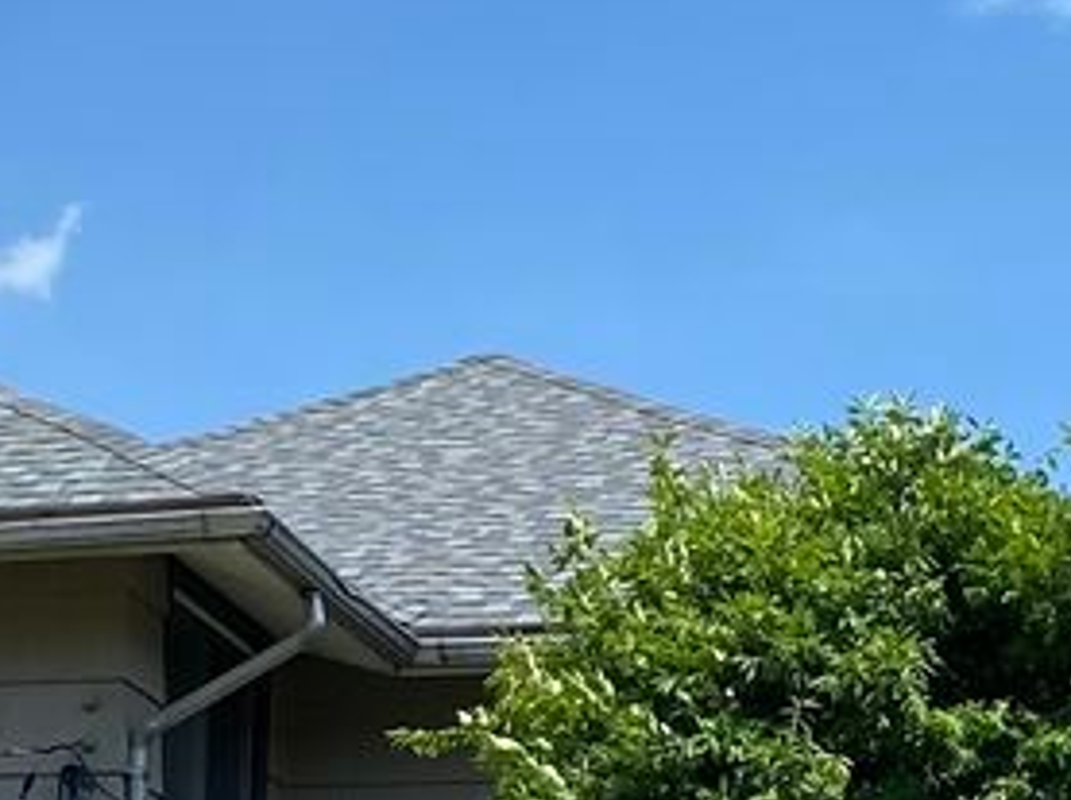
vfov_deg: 10.4
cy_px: 767
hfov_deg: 14.0
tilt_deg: +11.9
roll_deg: -1.6
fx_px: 4357
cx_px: 445
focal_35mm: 141
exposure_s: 1/2315
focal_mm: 4.25
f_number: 1.8
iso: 32
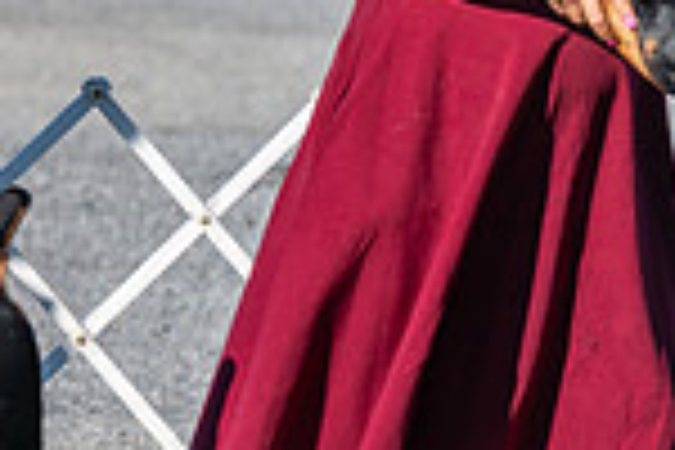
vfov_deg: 2.0
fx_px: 12899
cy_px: 137
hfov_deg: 3.0
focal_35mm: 688
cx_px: -603
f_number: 4.5
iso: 160
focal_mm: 178
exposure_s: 1/1250
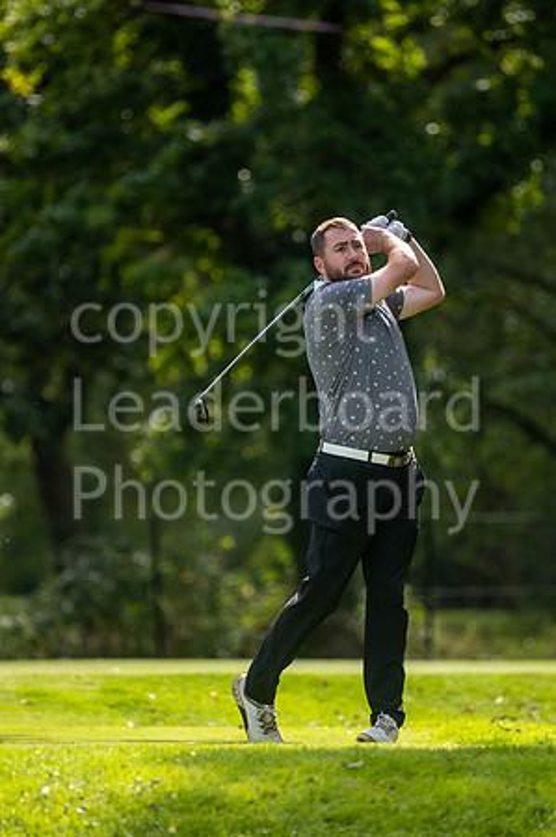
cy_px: 418
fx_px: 10448
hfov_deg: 3.0
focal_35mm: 450
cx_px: 278
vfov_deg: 4.6
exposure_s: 1/1000
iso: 400
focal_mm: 300
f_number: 4
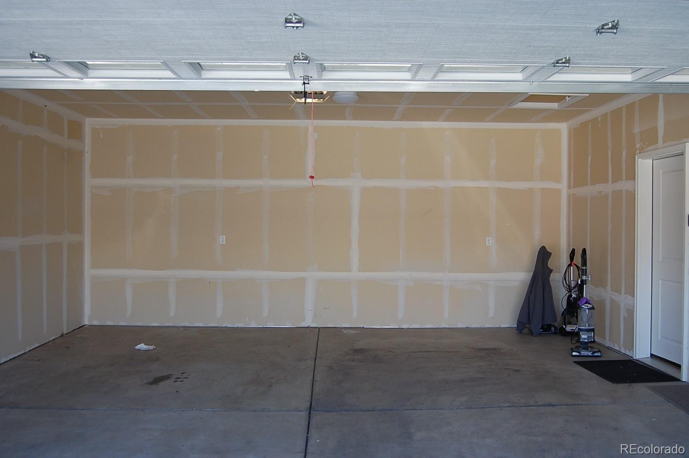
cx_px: 344
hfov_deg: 55.1
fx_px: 660
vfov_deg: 38.3
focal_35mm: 34
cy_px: 229
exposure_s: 1/125
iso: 400
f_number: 5.6
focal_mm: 23
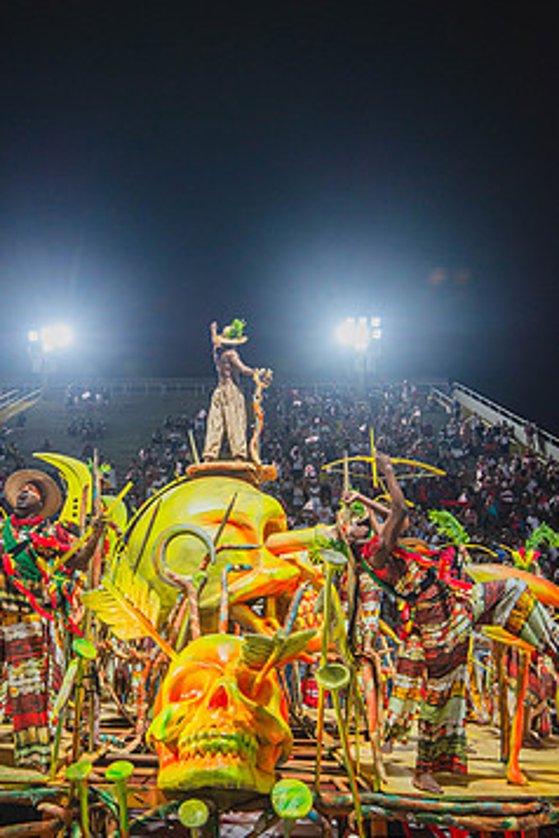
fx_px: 675
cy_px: 399
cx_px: 214
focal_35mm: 29
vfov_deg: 63.6
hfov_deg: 44.6
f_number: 4
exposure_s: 1/320
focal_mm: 23
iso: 1600
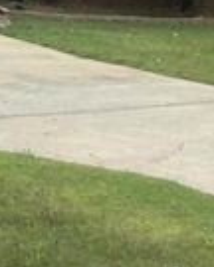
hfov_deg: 12.5
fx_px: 887
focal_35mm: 112
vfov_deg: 16.5
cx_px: -176
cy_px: -50
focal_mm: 3.3
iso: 25
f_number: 2.4
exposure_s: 1/886
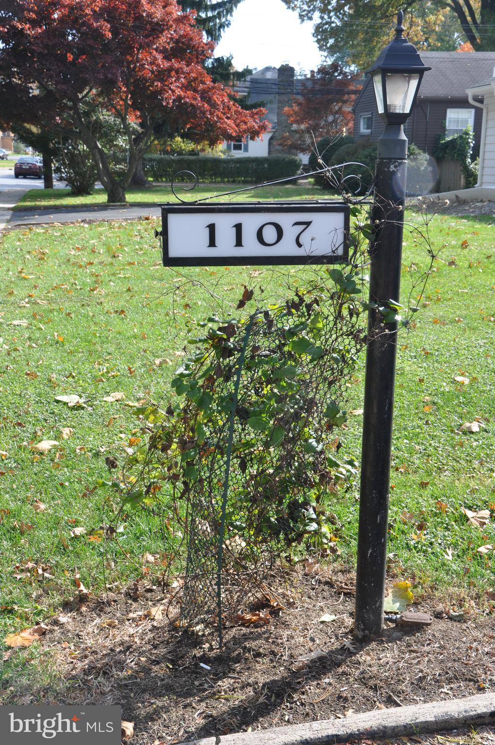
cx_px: 248
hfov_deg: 28.0
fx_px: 993
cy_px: 372
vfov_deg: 41.2
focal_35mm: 48
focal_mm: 32
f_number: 10
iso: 200
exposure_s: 1/100
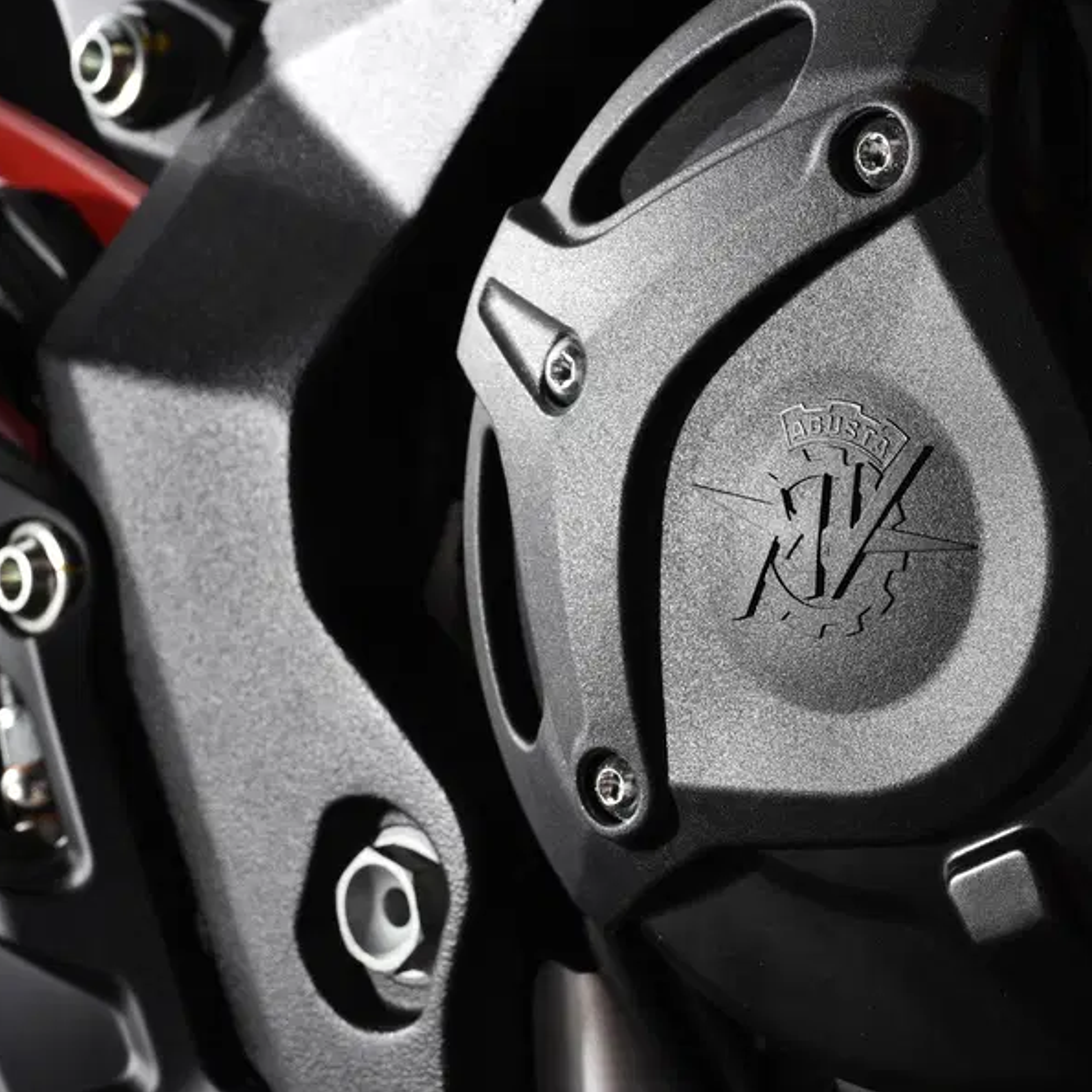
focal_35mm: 60
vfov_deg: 28.6
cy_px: 528
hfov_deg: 28.6
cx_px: 589
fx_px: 2141
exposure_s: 1/125
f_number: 14
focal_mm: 35
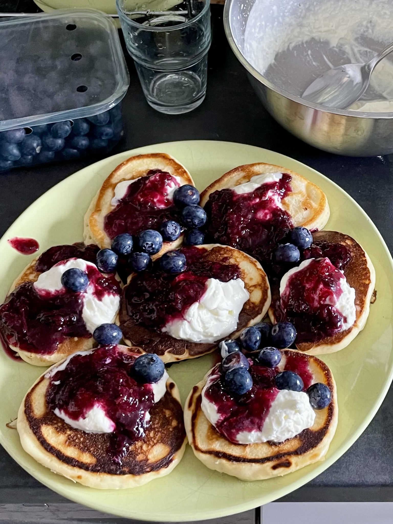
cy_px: 262
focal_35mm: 26
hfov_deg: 53.1
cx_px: 196
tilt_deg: -52.8
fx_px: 394
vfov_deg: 67.3
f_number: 1.6
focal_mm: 4.2
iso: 200
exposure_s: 1/60
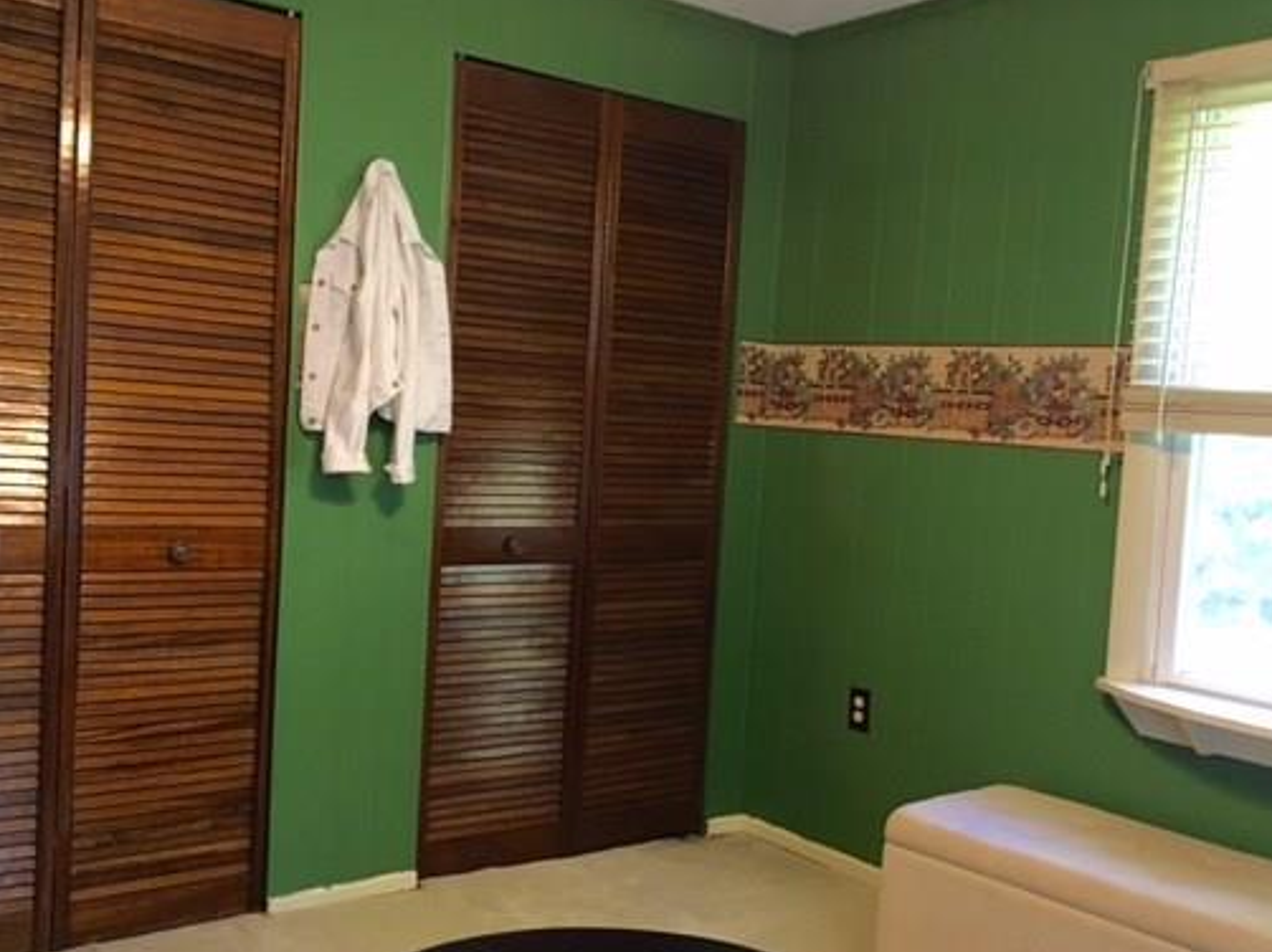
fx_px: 1359
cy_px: 506
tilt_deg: -4.5
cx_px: 664
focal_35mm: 37
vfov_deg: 38.6
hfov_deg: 50.1
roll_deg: -4.0
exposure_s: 1/30
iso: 125
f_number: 2.2
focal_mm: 4.15
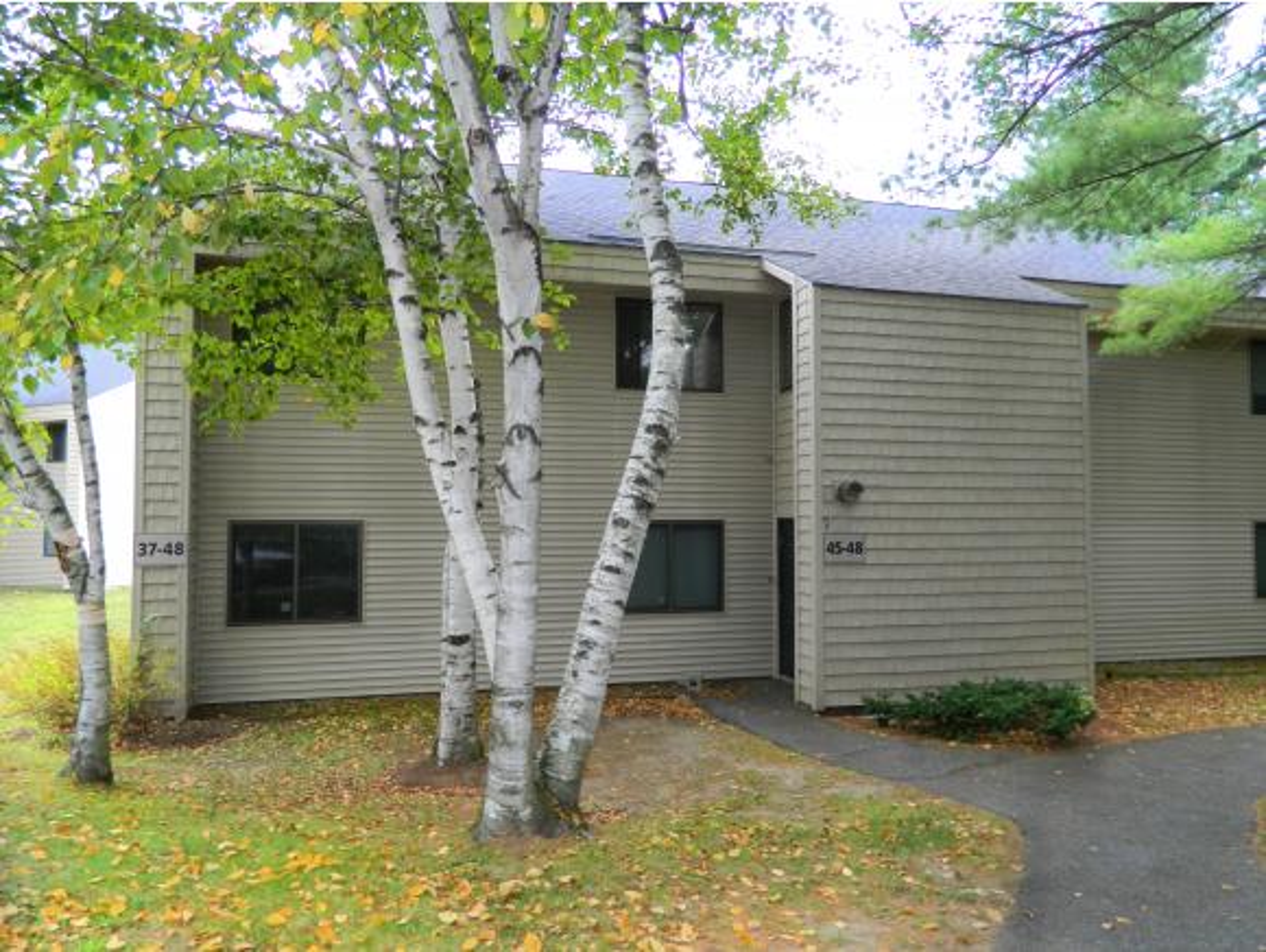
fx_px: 915
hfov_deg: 69.3
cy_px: 476
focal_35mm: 25
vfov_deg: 54.9
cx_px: 633
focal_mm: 4.5
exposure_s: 1/60
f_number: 3.1
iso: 110
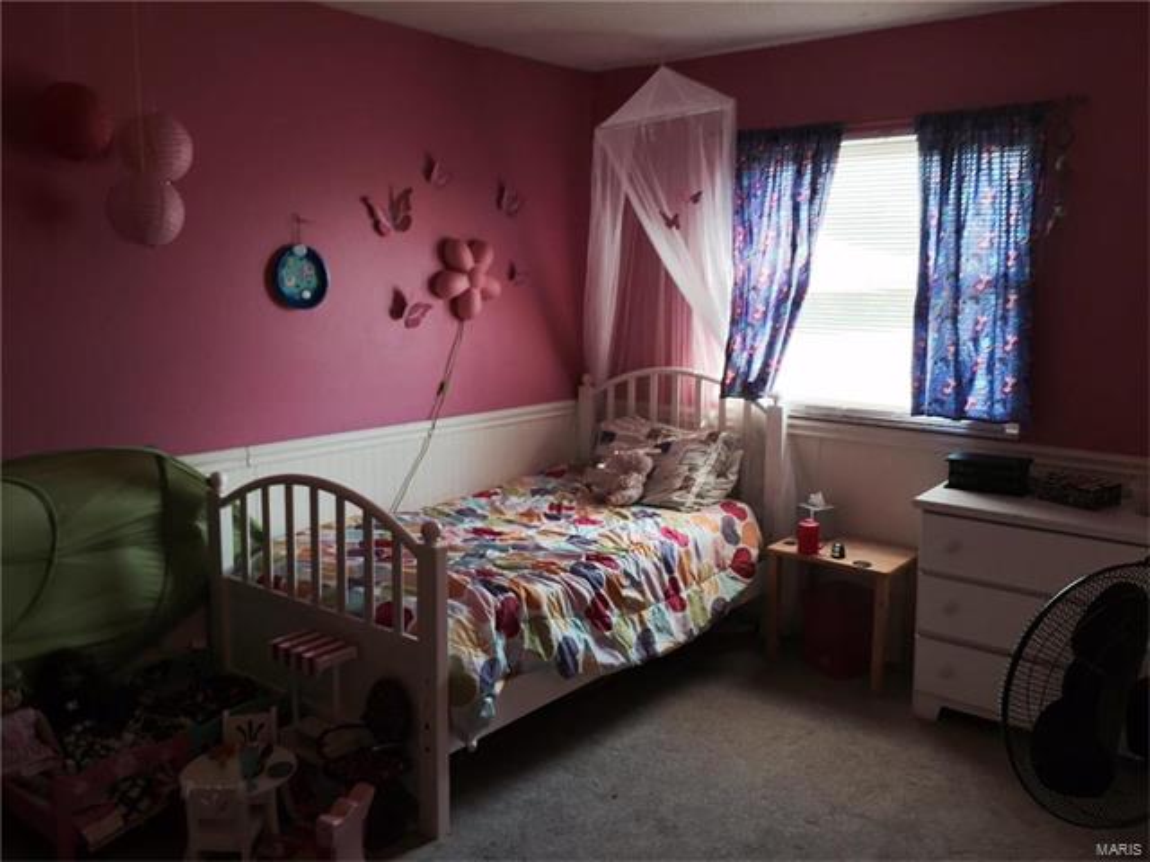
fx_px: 963
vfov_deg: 48.2
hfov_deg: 61.7
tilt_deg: -11.4
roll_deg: -1.5
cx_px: 575
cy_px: 431
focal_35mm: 29
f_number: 2.2
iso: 50
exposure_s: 1/30
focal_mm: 4.15
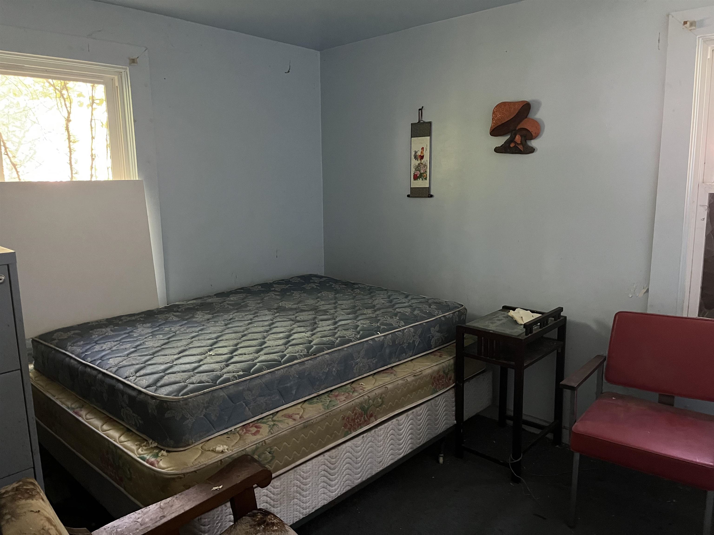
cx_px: 357
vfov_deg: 53.1
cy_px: 268
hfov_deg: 67.3
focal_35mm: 26
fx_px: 536
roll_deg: +0.9
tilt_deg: -8.2
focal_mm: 5.1
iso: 640
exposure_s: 1/30
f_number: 1.6
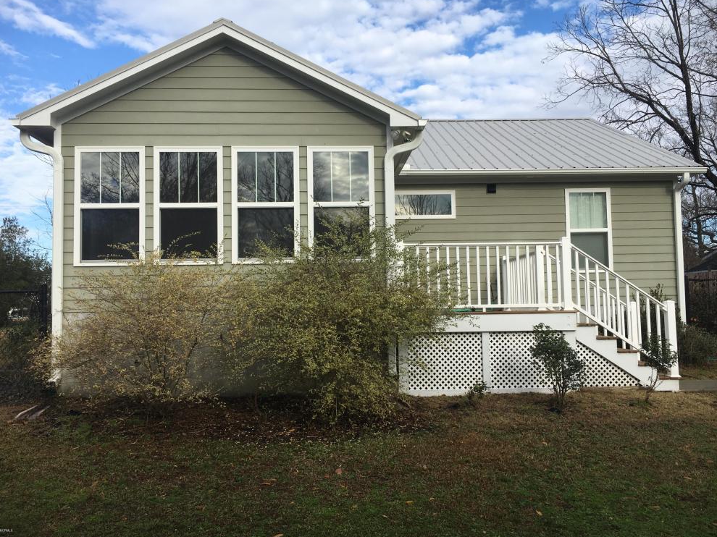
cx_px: 359
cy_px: 270
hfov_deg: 60.0
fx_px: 621
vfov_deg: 46.8
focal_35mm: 30
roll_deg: +0.8
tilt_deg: +3.4
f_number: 2.2
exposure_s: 1/1054
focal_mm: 4.15
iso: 25
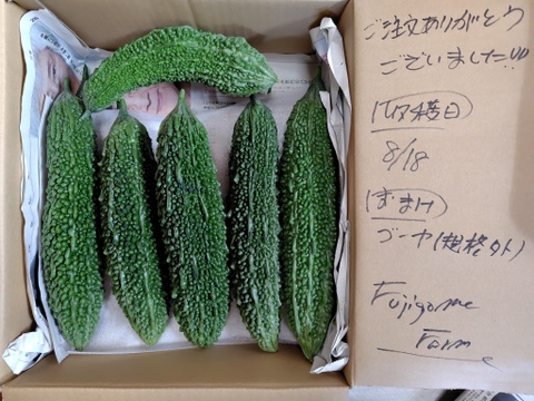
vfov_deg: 58.9
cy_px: 200
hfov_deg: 73.9
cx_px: 267
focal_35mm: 23
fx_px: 355
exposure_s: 1/60
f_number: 1.9
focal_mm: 5.6
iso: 865
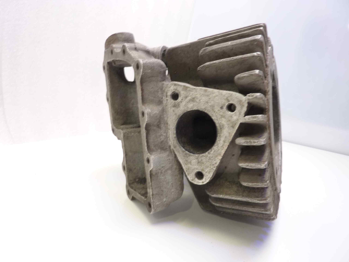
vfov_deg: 54.9
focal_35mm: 25
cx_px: 174
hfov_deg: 69.4
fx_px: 252
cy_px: 131
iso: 125
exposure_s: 1/8
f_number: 3.3
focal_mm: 4.1
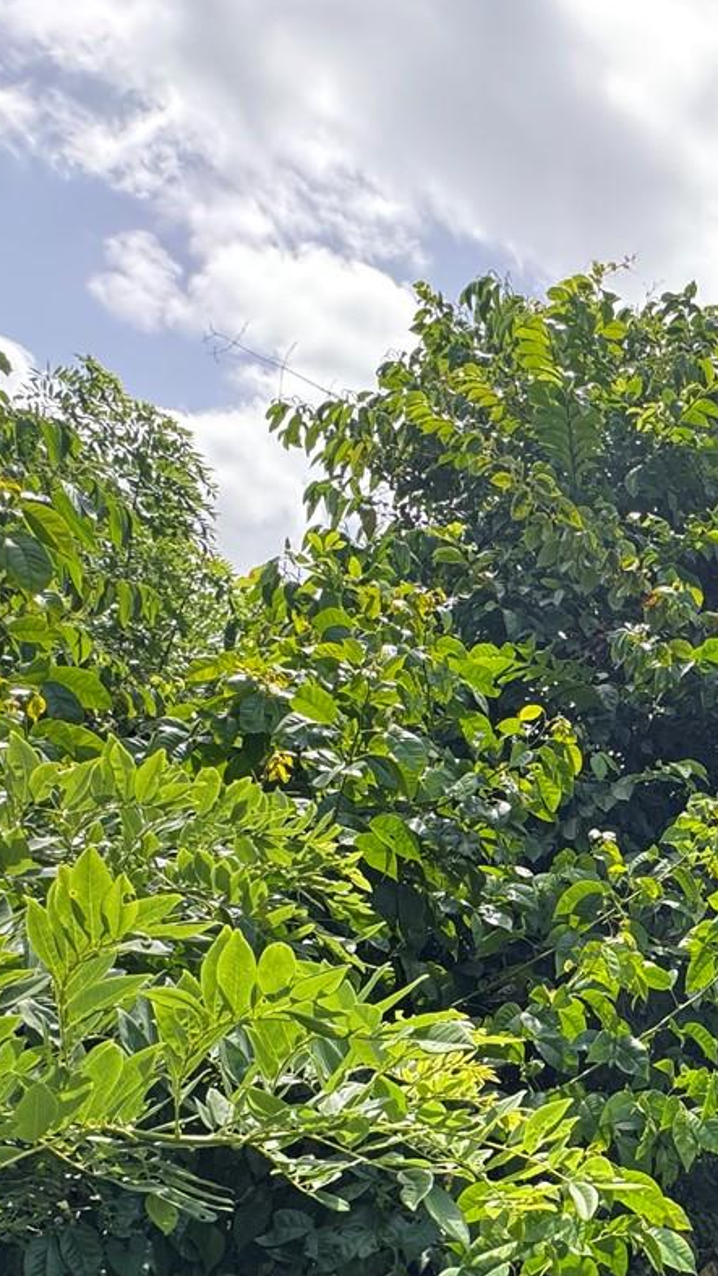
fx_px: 1049
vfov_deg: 60.1
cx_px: 810
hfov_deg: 32.7
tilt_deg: +7.5
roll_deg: -0.6
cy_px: 913
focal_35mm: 31
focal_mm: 2.22
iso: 40
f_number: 2.2
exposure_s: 1/366
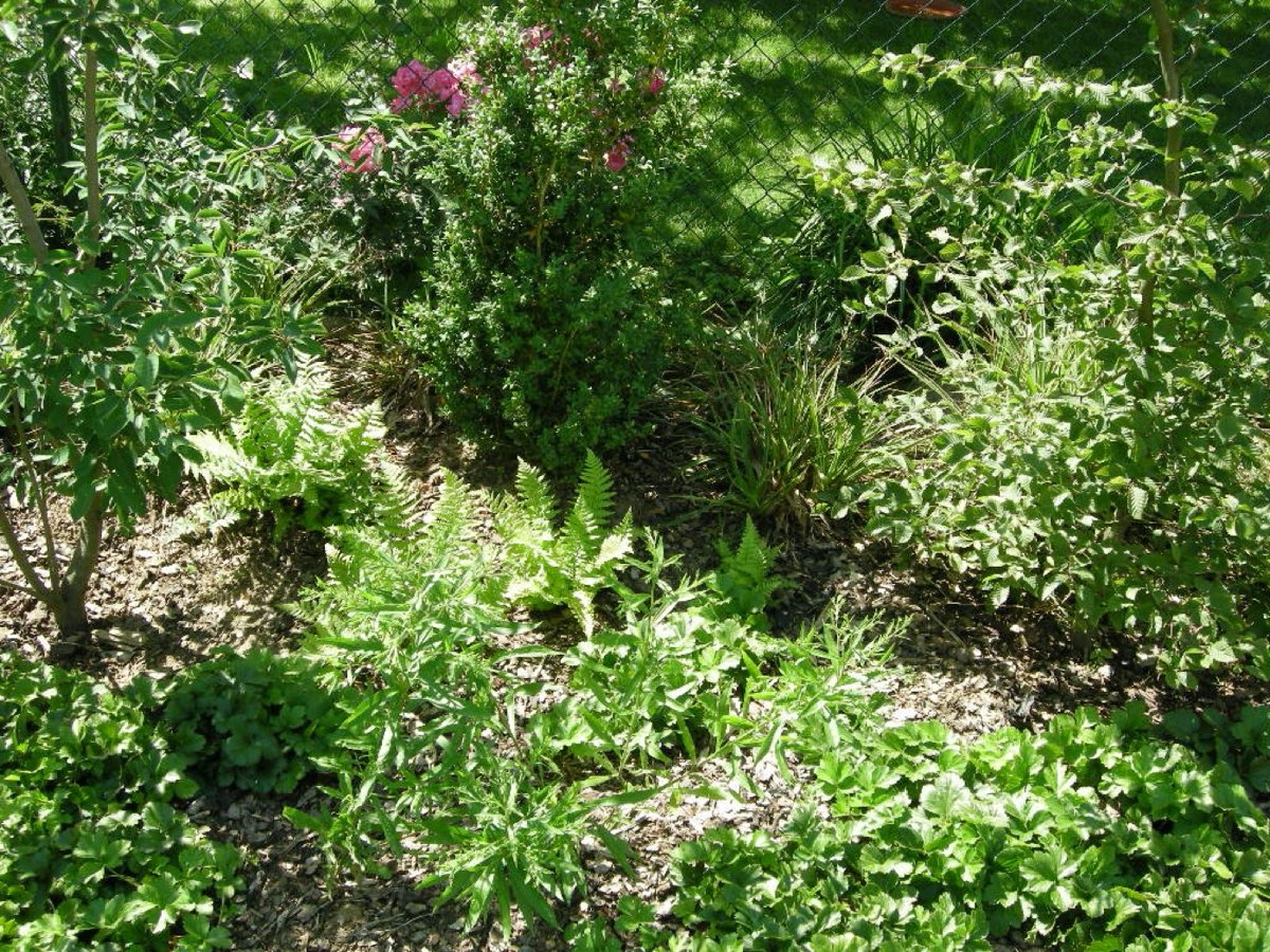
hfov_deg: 45.8
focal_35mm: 41
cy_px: 476
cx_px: 635
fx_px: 1504
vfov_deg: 35.1
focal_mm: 8.5
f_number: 4
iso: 64
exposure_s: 1/111
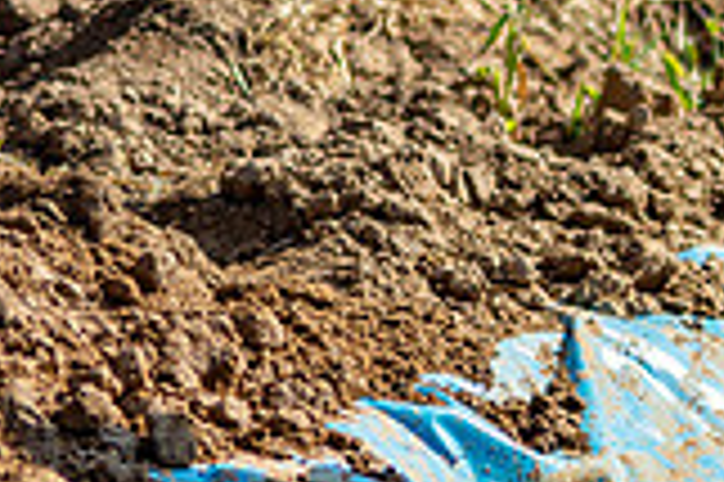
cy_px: 286
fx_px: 6509
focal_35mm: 324
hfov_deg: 6.3
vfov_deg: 4.2
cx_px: 1232
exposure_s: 1/4000
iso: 100
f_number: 2.8
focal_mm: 55
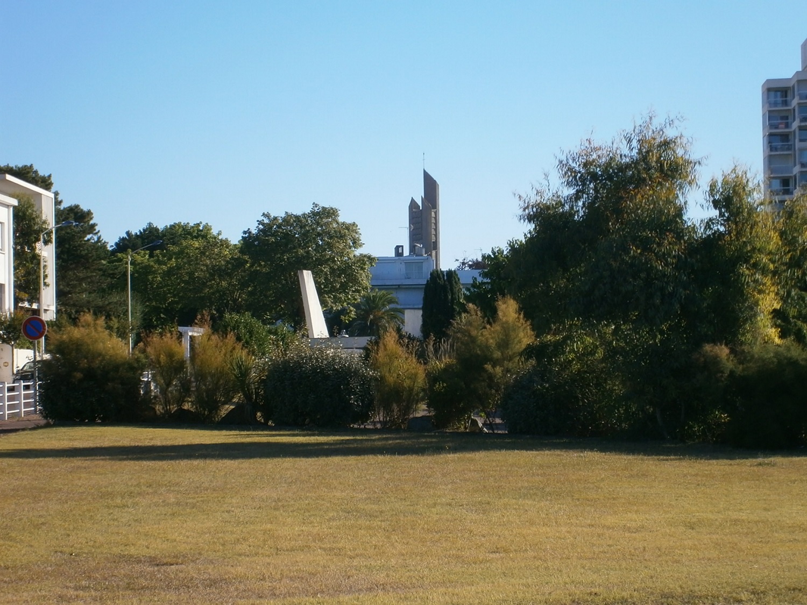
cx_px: 404
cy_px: 302
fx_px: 2355
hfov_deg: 19.4
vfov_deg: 14.6
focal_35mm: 101
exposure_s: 1/400
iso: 80
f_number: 5.4
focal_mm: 17.8
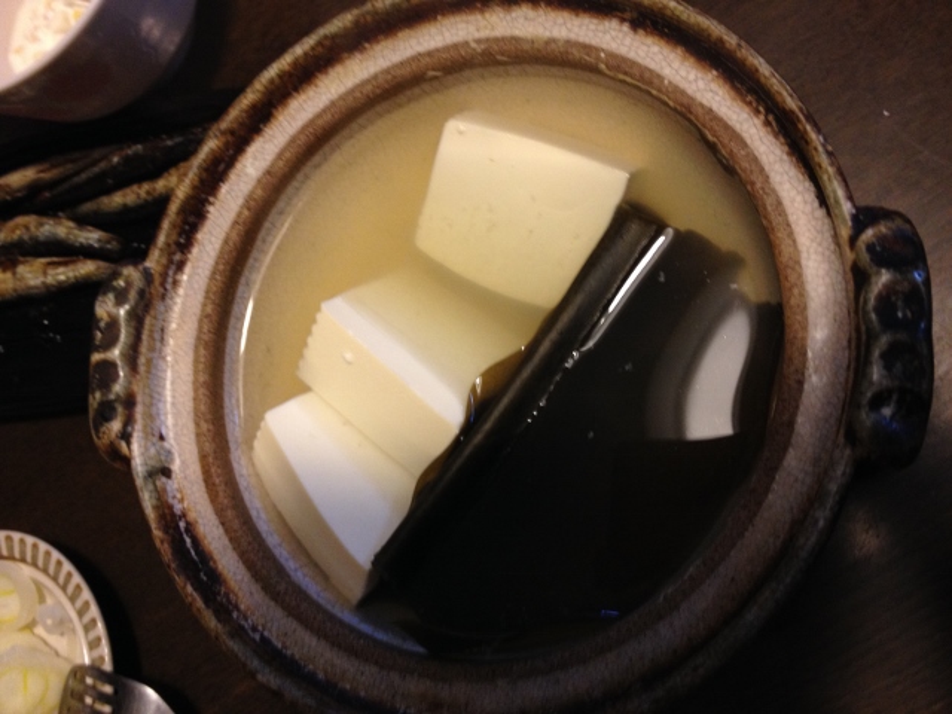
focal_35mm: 35
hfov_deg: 52.6
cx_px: 476
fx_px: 963
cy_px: 357
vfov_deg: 40.7
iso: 125
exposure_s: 1/20
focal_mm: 4.28
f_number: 2.4
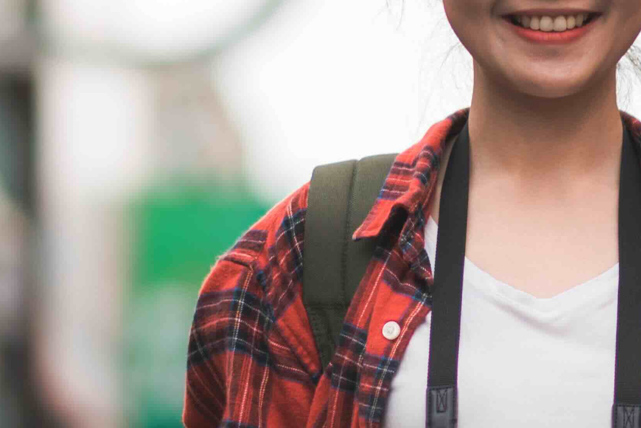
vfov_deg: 4.4
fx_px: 5521
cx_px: 601
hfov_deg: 6.6
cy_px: 121
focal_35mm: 310
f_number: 1.8
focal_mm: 85
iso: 160
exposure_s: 1/160
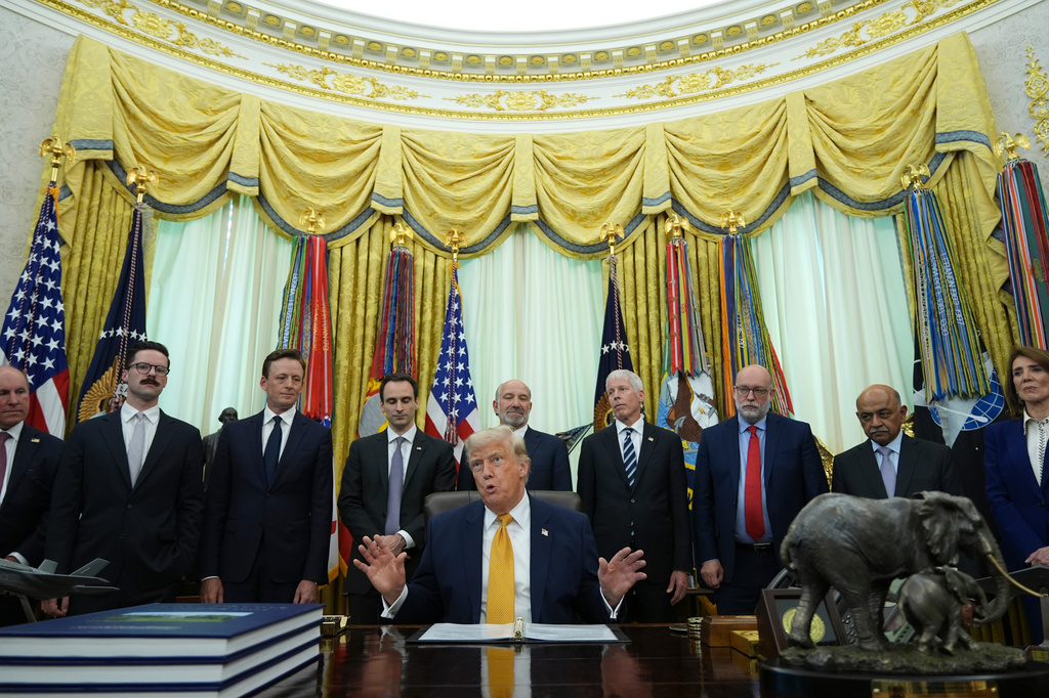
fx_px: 699
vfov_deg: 53.1
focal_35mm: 24
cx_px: 524
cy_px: 349
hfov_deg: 73.8
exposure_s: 1/200
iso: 3200
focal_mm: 24
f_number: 2.8
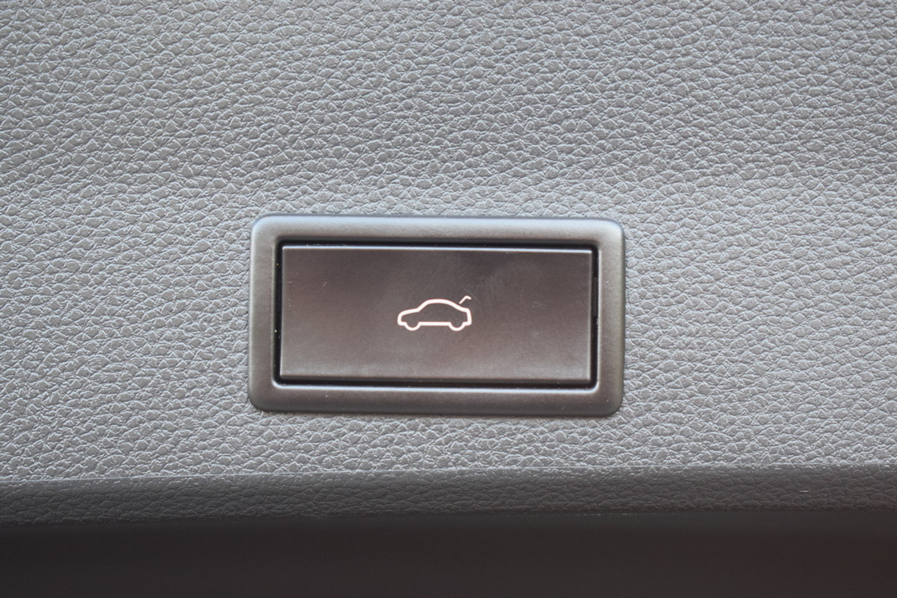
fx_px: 1943
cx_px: 448
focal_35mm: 78
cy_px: 299
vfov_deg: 17.5
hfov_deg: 26.0
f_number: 5.6
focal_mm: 52
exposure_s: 1/60
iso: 1100
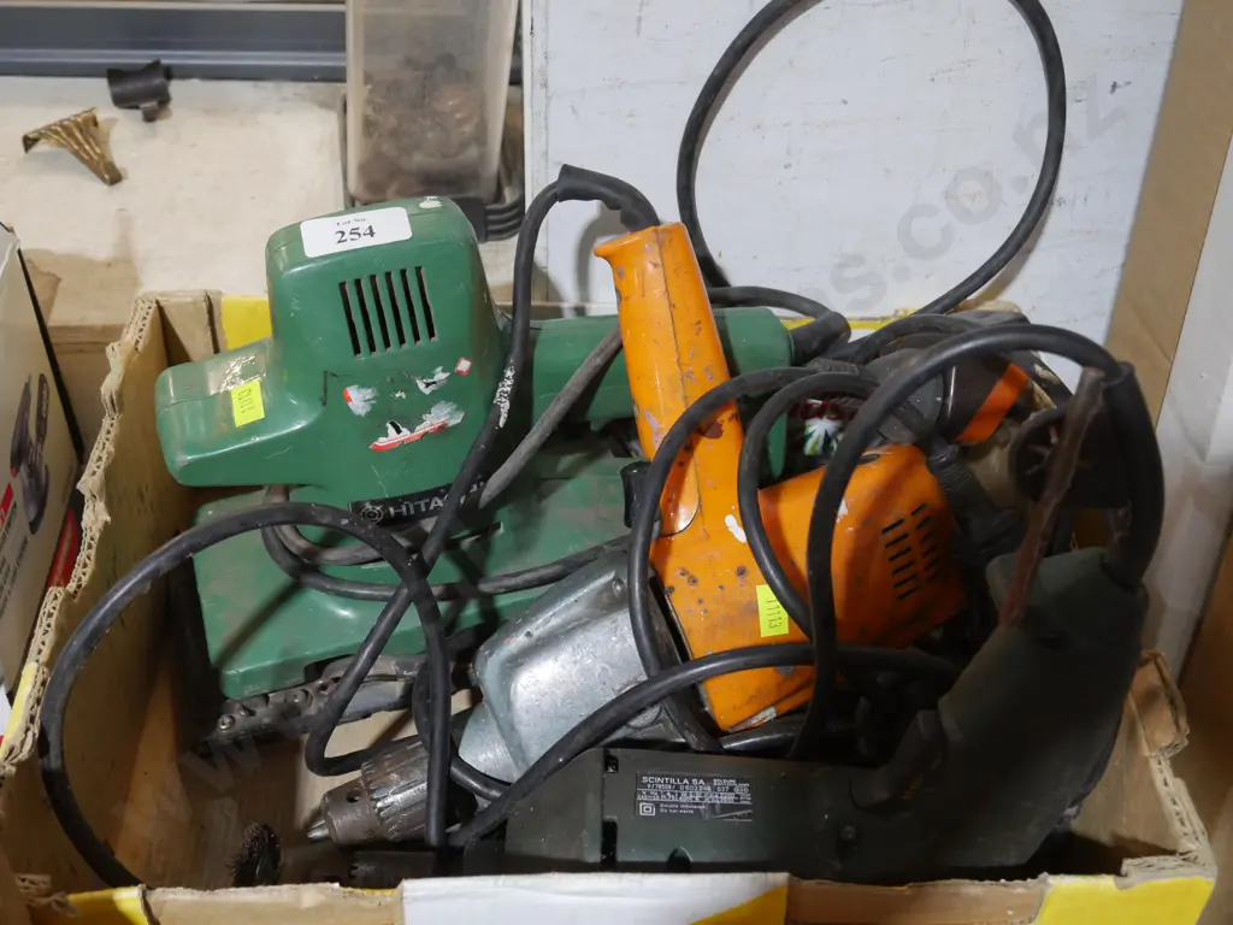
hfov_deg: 44.8
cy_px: 462
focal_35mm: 42
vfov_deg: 34.3
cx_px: 616
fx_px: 1496
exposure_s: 1/60
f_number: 4.6
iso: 1600
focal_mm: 21
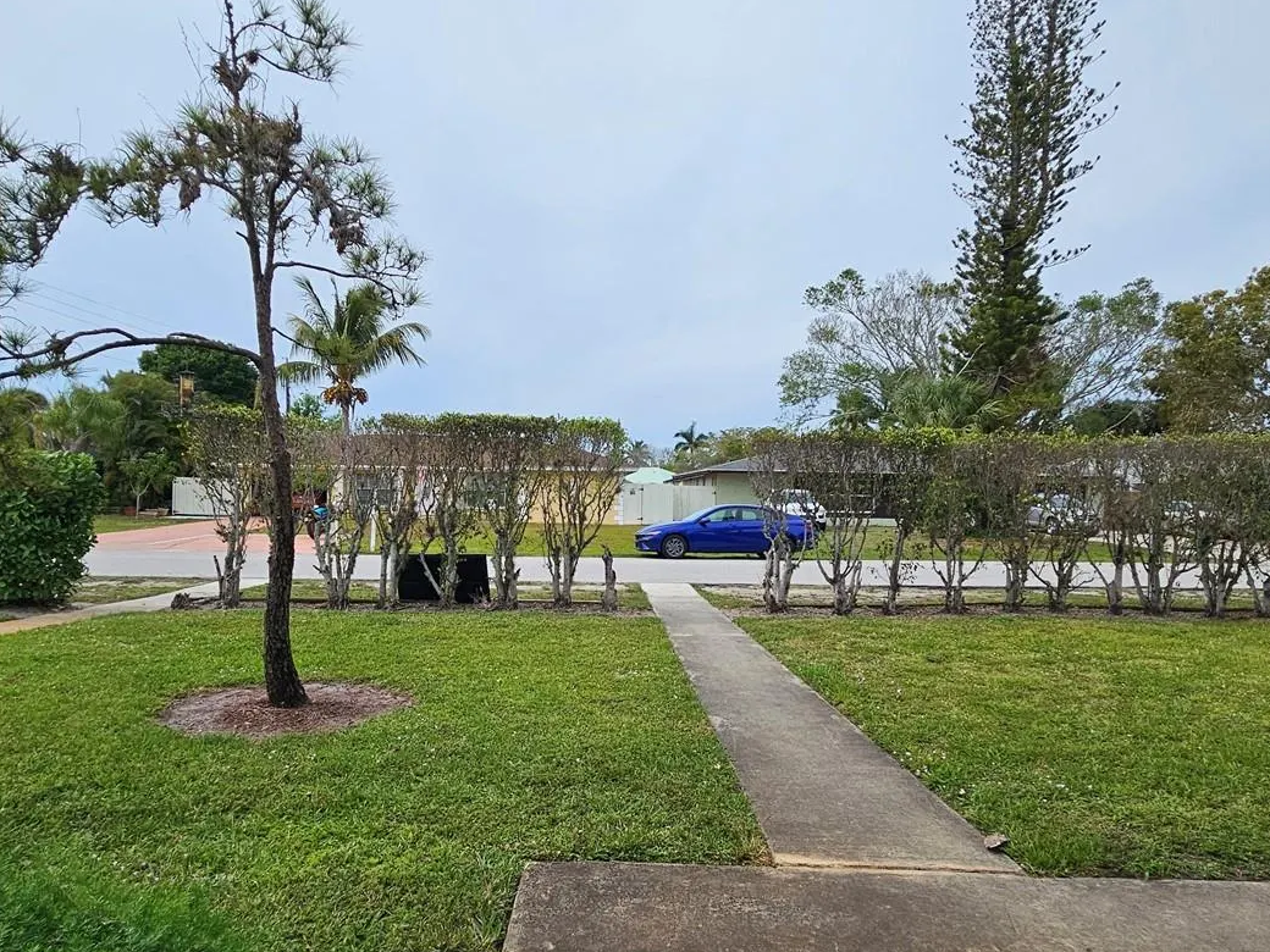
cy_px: 515
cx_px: 624
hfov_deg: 81.7
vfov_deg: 65.9
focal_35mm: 20
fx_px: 734
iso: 50
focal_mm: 2.2
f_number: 2.2
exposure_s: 1/3050
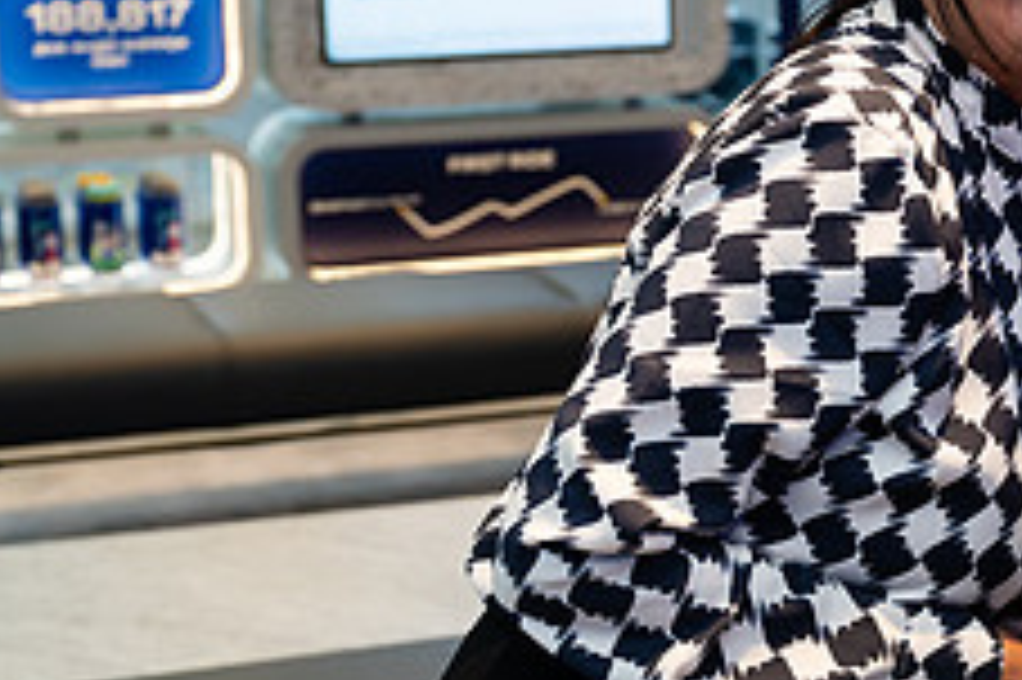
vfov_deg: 12.5
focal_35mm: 109
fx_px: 3092
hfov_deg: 17.9
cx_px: 1212
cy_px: 168
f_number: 4
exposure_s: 1/160
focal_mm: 40
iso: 500
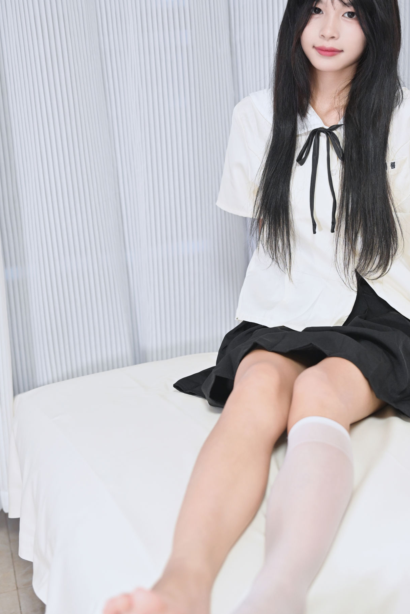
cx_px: 255
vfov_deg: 38.2
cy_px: 288
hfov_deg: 25.9
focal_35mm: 52
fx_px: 888
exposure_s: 1/100
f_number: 2.2
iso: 1600
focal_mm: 35
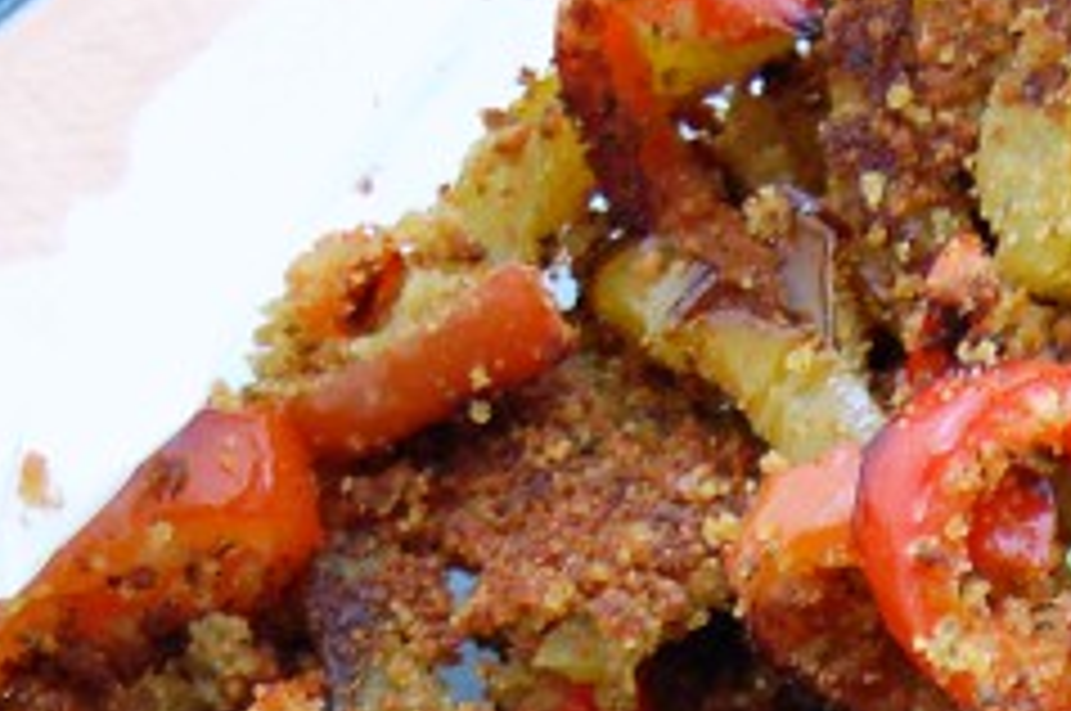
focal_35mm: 195
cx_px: 1022
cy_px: 1208
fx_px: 5796
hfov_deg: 10.5
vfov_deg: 6.9
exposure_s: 1/30
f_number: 4.5
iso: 800
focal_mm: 31
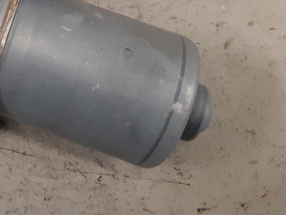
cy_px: -1
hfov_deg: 26.5
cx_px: -46
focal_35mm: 66
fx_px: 545
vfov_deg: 21.5
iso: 200
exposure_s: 1/50
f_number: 1.7
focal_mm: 3.93
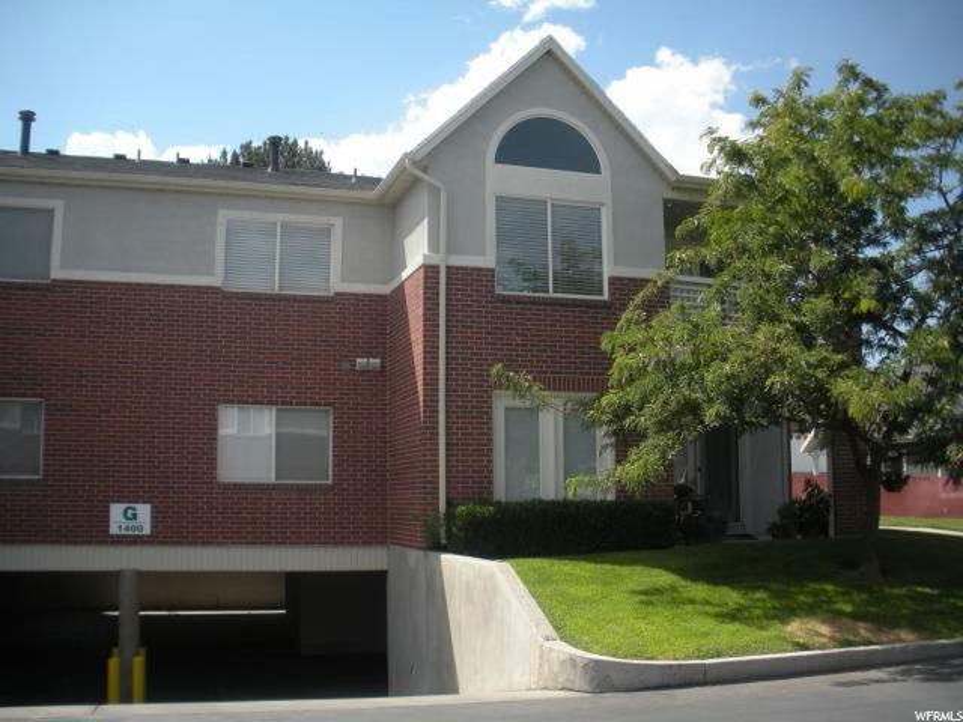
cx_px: 482
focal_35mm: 35
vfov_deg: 40.7
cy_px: 361
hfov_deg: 52.6
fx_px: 974
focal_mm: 6.3
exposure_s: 1/595
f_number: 3.5
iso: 64
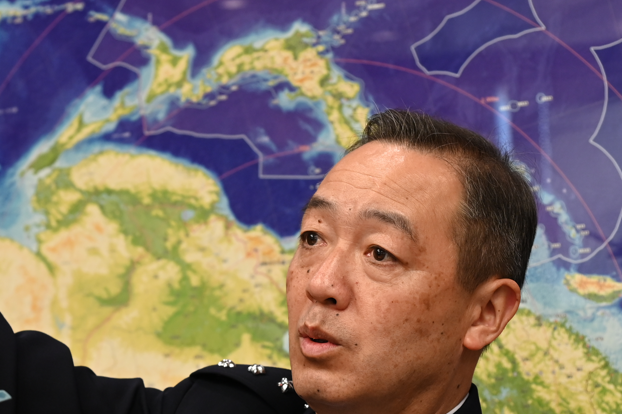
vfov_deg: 10.1
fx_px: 2331
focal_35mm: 135
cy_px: 299
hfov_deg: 15.1
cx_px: 152
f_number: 4
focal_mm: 55
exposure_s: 1/100
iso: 640
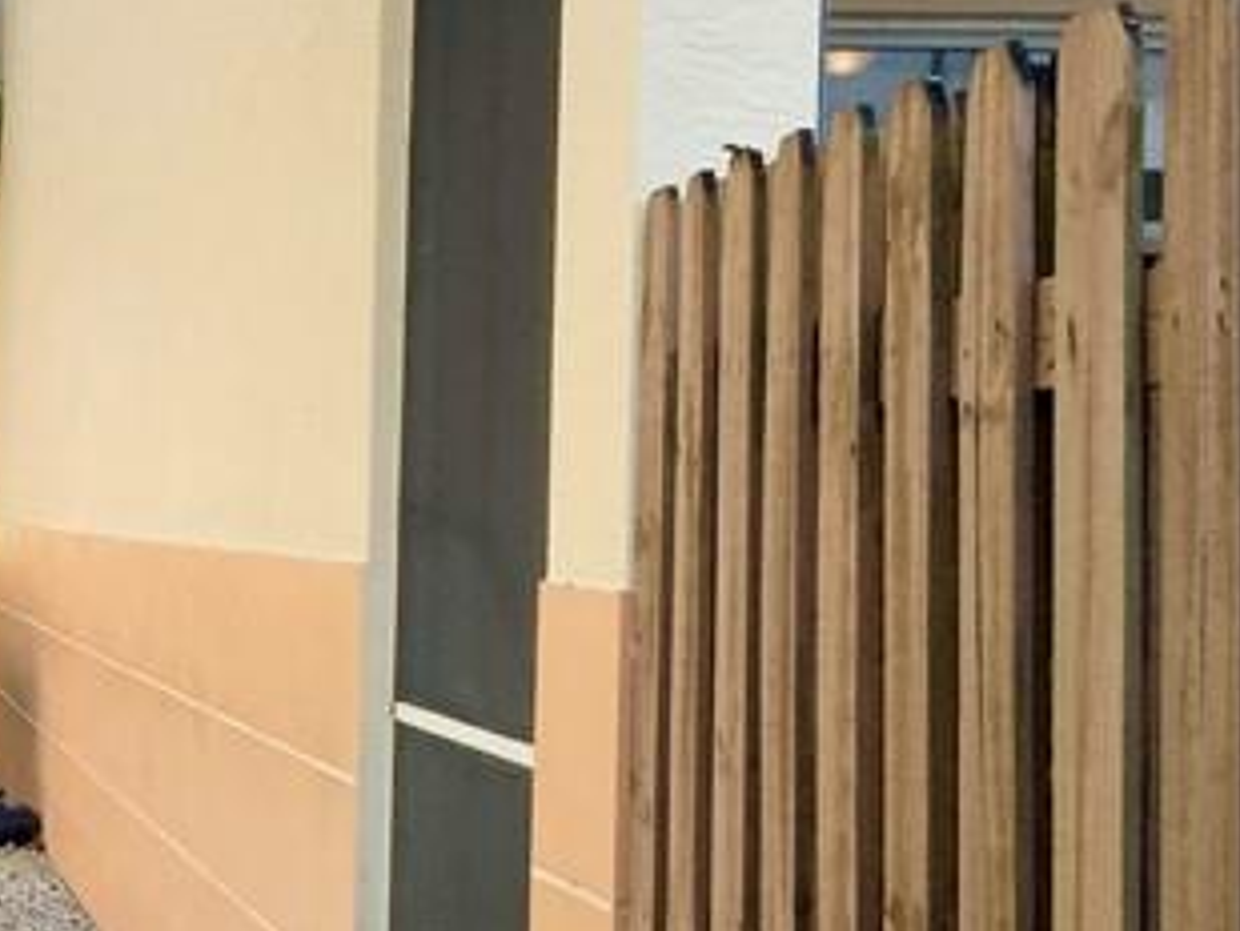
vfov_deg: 15.4
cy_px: 562
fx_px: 3440
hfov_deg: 19.3
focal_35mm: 96
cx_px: -225
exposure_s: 1/324
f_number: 1.8
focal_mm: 3
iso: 16
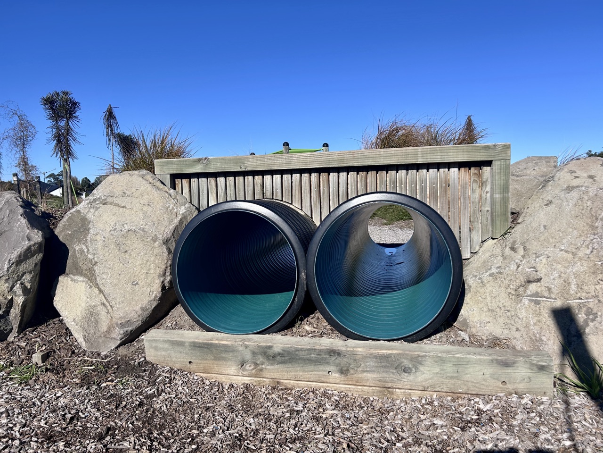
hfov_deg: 67.3
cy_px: 226
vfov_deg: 53.1
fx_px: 453
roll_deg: +2.2
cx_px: 302
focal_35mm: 26
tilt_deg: -6.3
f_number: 1.5
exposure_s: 1/5076
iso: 50
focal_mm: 5.7
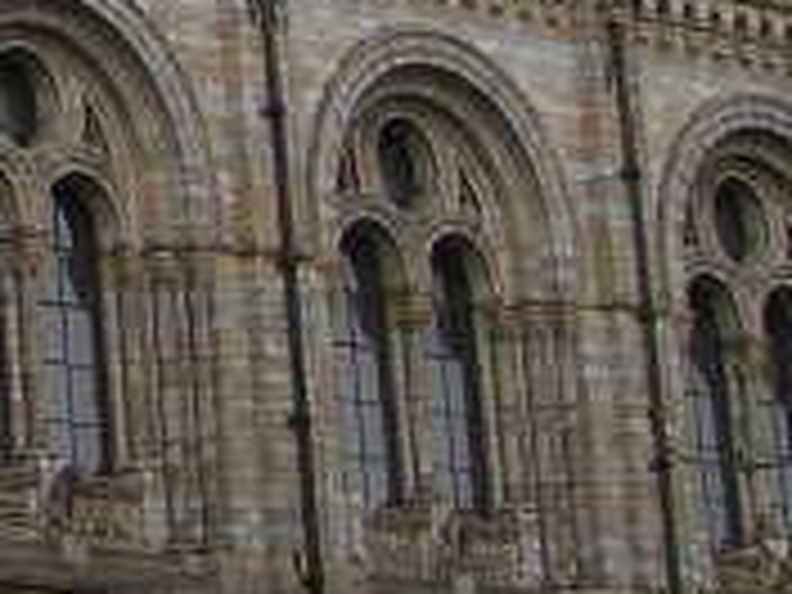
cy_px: -752
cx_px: -864
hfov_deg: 8.4
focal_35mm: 221
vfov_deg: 6.4
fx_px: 5056
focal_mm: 8
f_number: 7.6
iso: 100
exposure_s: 1/135
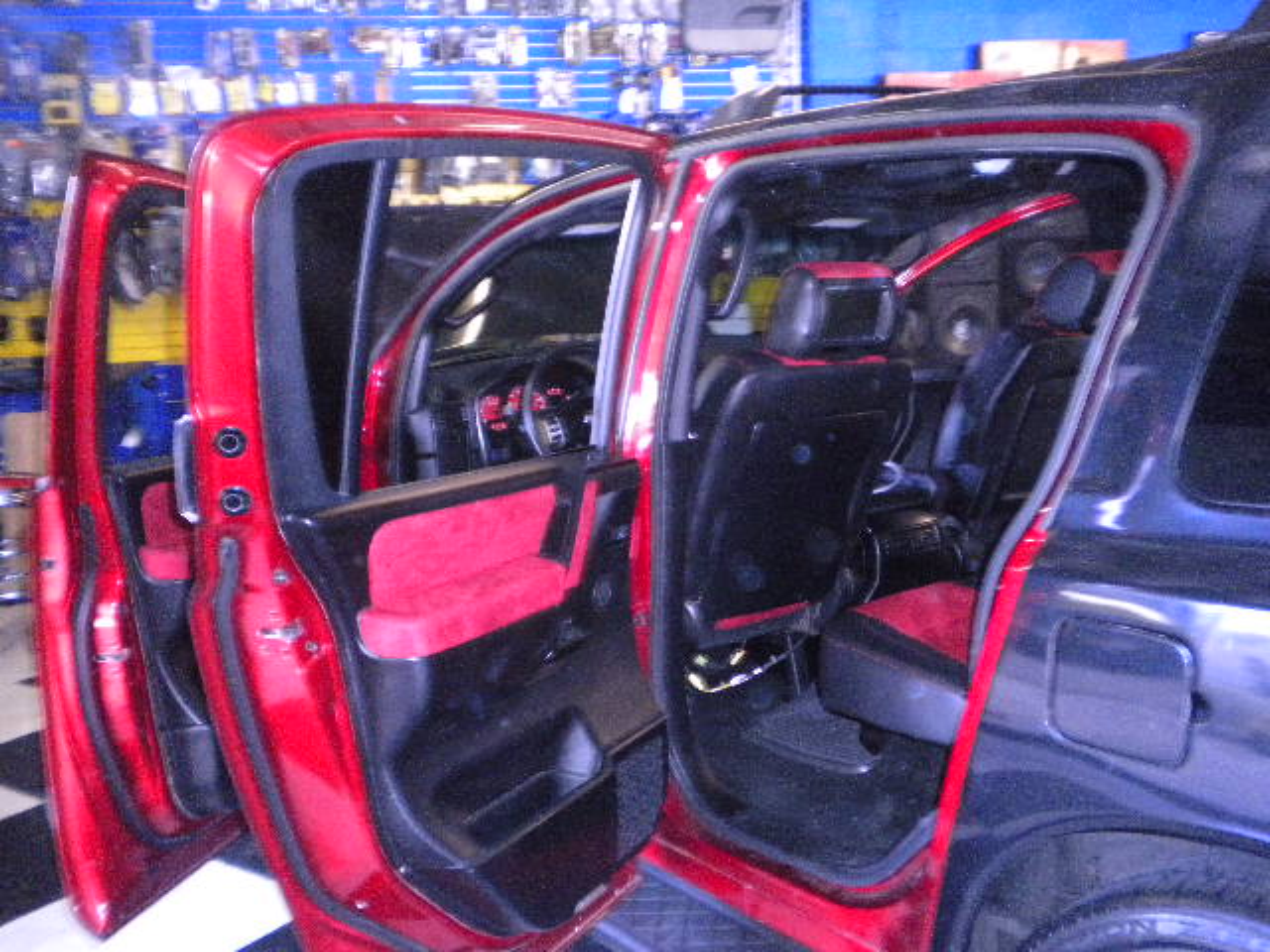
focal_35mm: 35
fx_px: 1284
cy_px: 476
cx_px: 635
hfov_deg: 52.6
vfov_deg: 40.7
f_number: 3.1
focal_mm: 6.3
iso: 800
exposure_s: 1/30
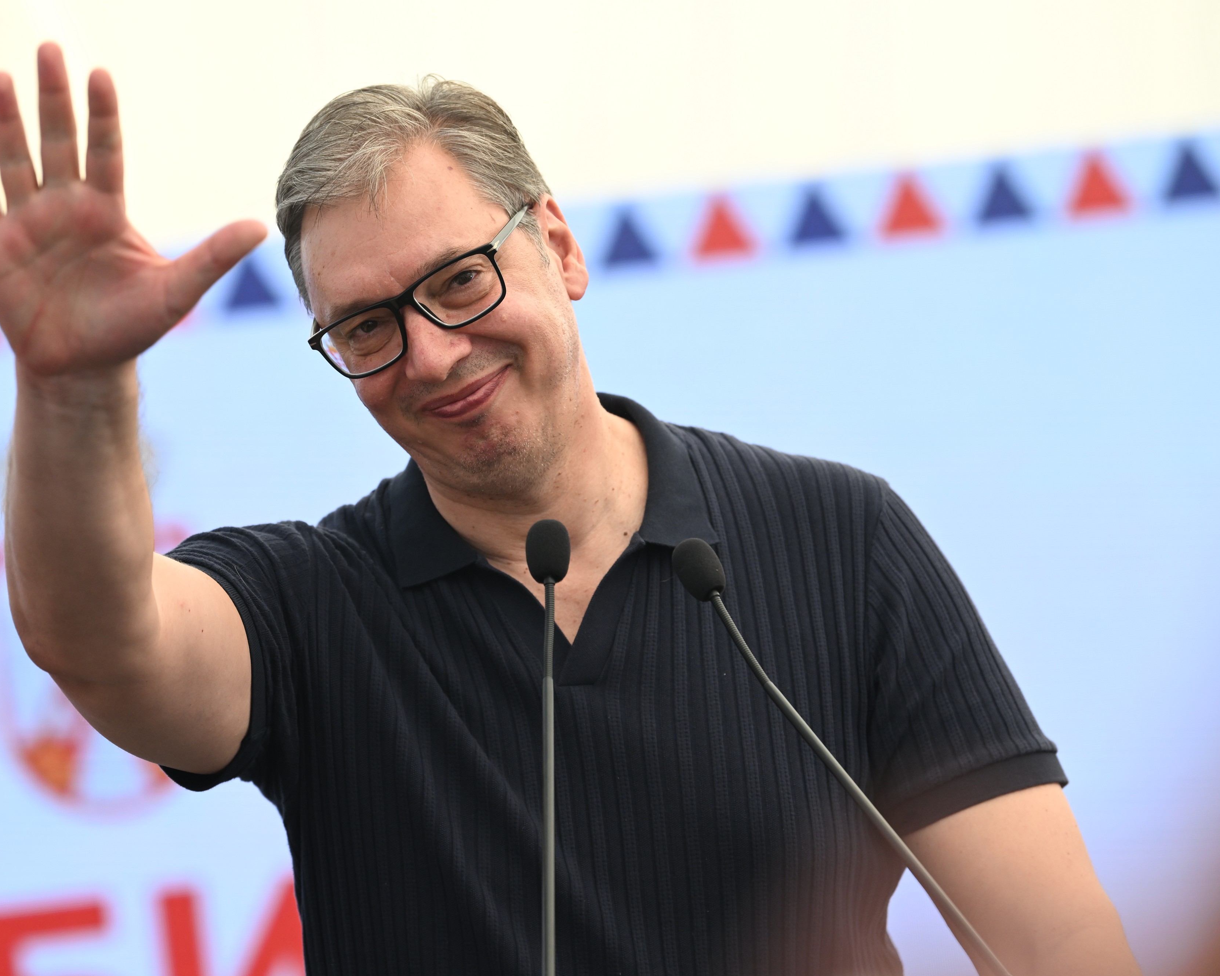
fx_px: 6932
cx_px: 508
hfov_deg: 10.1
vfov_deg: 8.1
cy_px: 489
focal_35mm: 192
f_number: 4.5
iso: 800
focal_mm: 170
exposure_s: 1/400
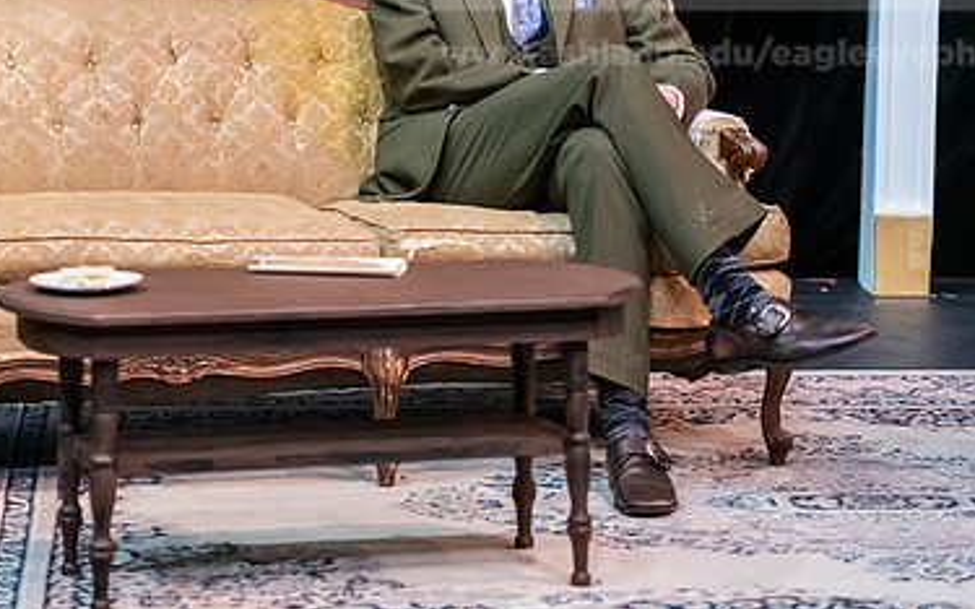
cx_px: 322
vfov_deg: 9.2
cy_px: 108
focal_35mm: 142
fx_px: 3772
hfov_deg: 14.7
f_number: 3.2
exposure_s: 1/200
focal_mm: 90
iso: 3200
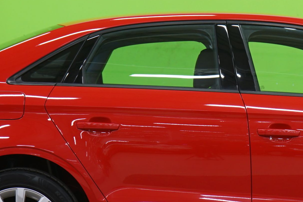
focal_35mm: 156
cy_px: 61
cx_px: 272
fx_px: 1313
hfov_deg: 13.1
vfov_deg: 8.8
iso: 400
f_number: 5
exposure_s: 1/8
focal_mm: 48
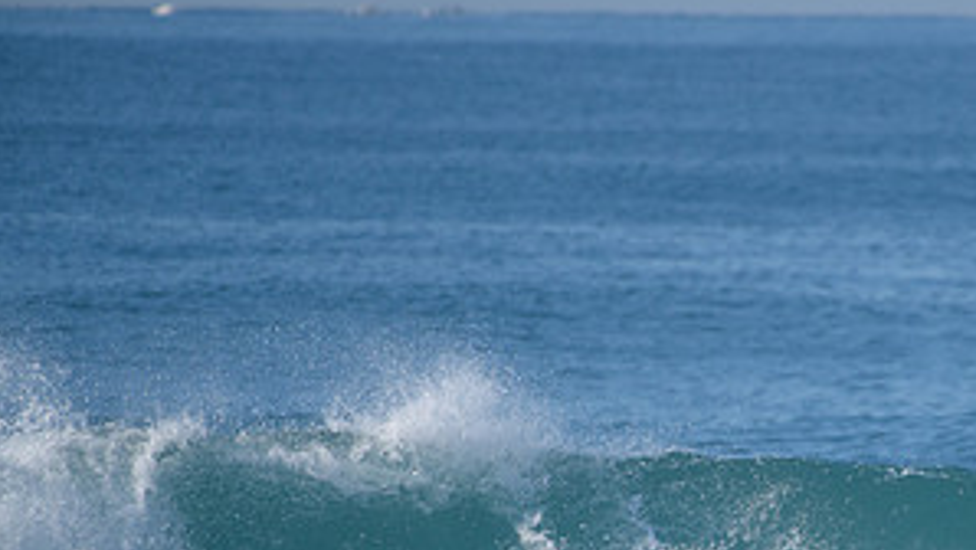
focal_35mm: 1018
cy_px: 611
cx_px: 865
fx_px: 26360
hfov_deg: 2.1
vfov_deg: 1.2
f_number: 5.6
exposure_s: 1/2000
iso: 280
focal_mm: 500
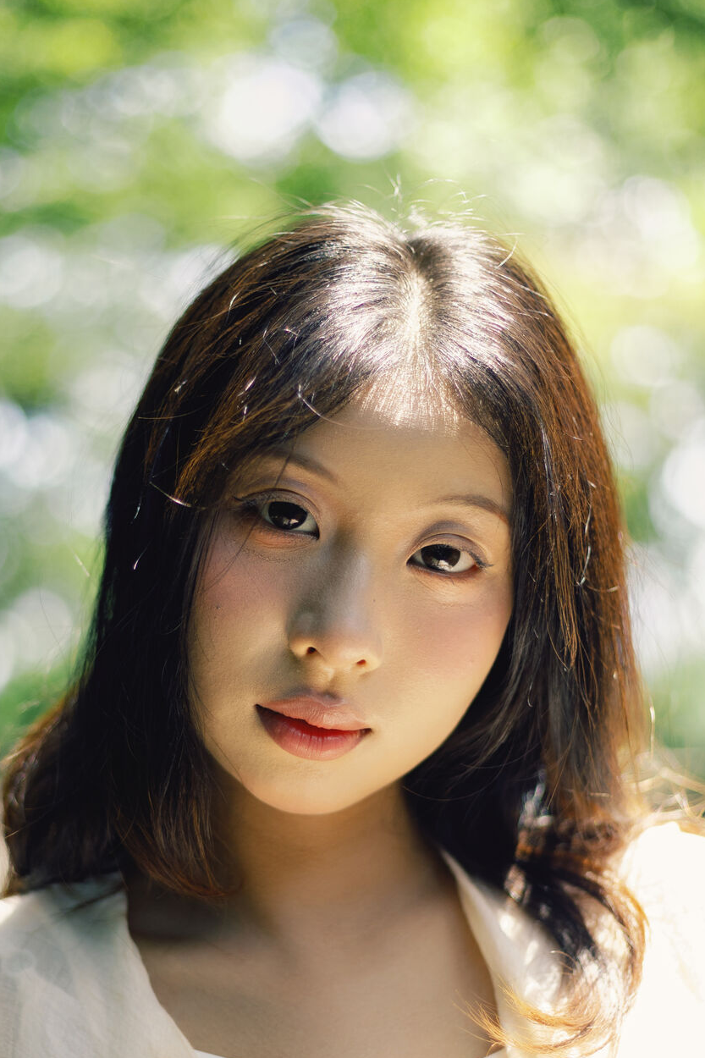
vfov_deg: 28.0
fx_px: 2115
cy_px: 644
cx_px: 256
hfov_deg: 18.9
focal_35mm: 72
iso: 320
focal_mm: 50
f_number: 1.8
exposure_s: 1/1600
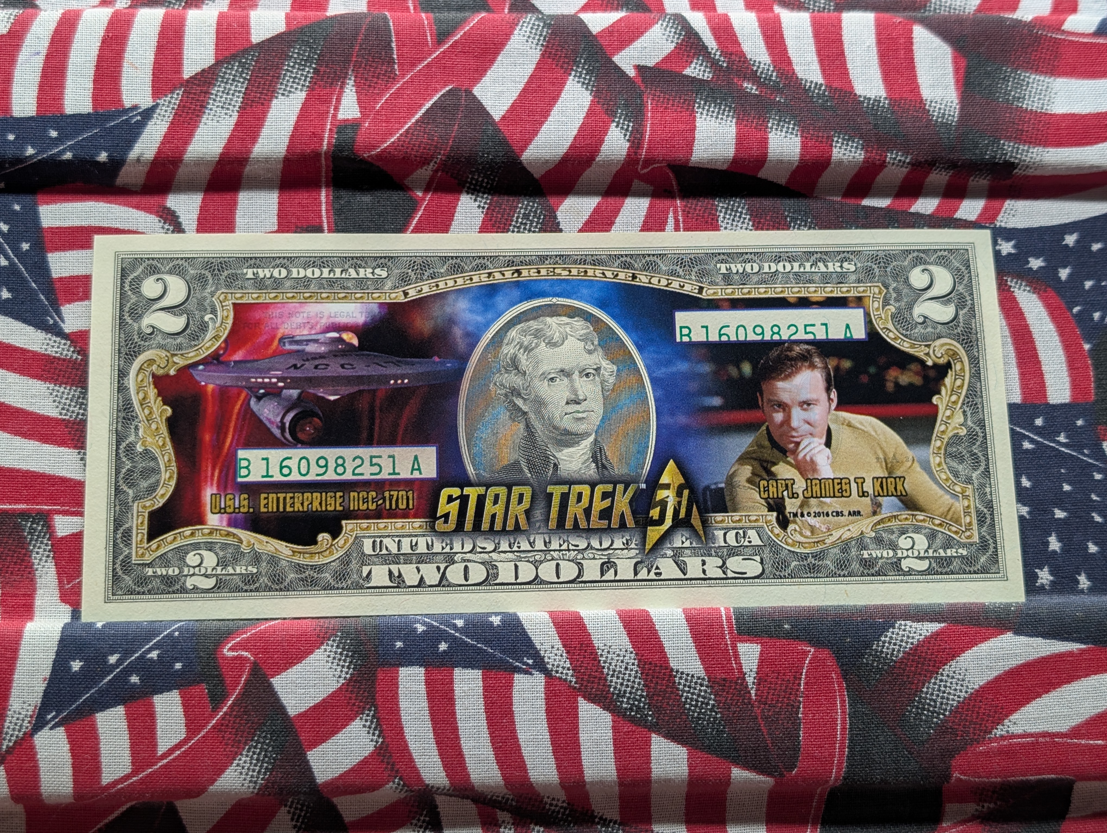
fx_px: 1569
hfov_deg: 38.9
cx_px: 554
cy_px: 416
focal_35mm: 49
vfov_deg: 29.7
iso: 20
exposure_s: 1/32.5
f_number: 1.68
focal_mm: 6.9
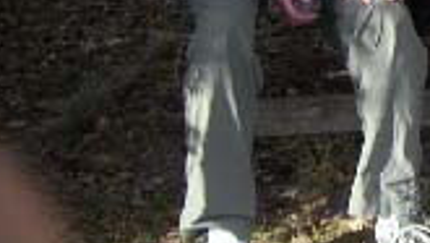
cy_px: -195
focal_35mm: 122
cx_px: 589
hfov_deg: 16.4
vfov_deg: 9.5
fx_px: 1392
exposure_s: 1/300
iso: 50
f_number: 2.8
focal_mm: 5.7
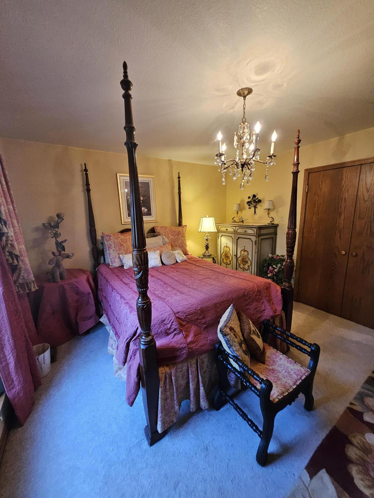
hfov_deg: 89.9
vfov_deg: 106.2
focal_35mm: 13
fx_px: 187
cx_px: 187
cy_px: 249
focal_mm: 1.74
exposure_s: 1/60
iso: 320
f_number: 2.2
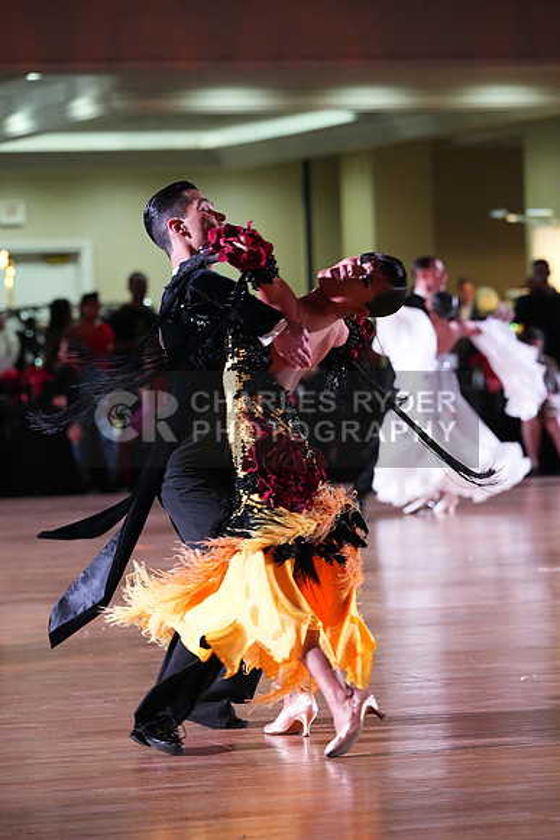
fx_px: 4011
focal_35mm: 172
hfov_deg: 8.0
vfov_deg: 11.9
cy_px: 420
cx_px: 280
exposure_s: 1/400
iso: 10000
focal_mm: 172
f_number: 5
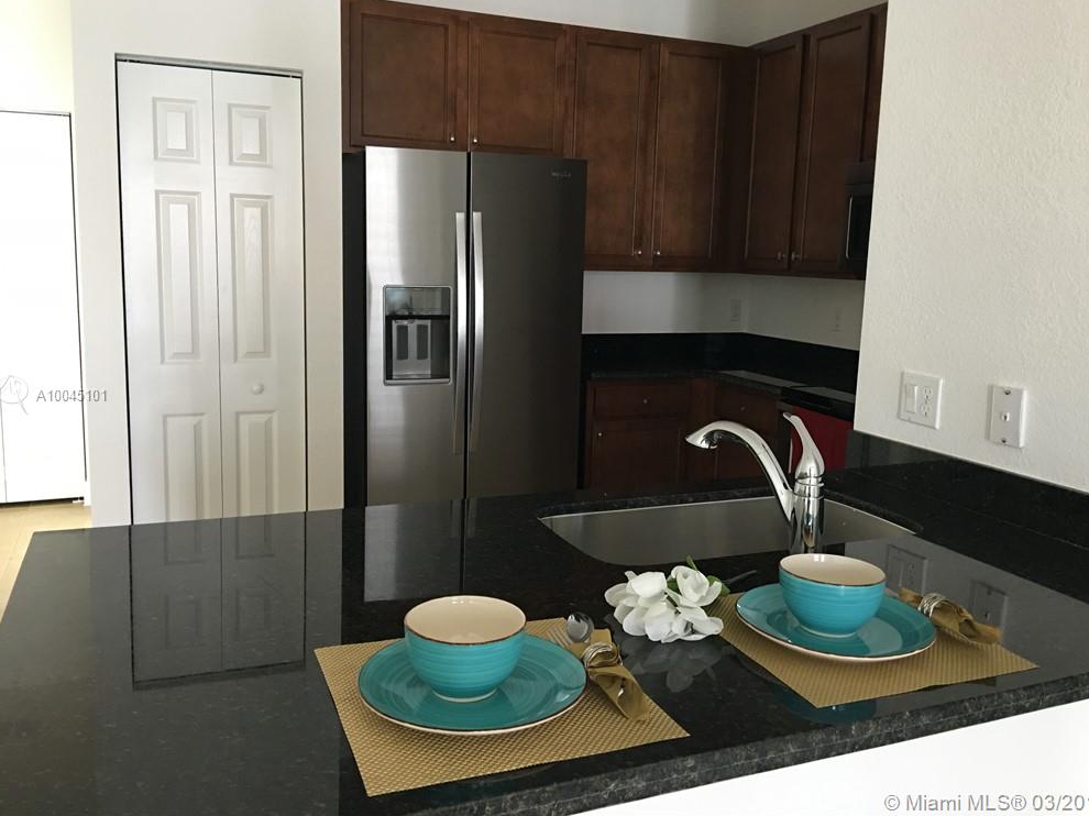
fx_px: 944
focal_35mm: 30
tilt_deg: -7.9
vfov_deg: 46.8
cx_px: 554
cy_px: 395
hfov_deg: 60.0
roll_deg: -1.5
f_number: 2.2
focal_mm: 4.15
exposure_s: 1/15
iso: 80
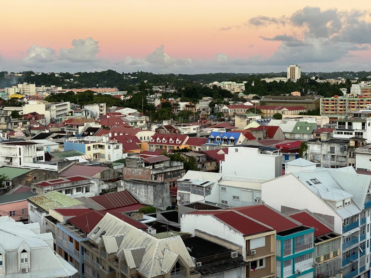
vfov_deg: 28.0
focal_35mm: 52
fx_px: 557
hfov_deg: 36.8
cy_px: 139
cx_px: 186
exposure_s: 1/122
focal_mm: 6
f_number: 2
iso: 80
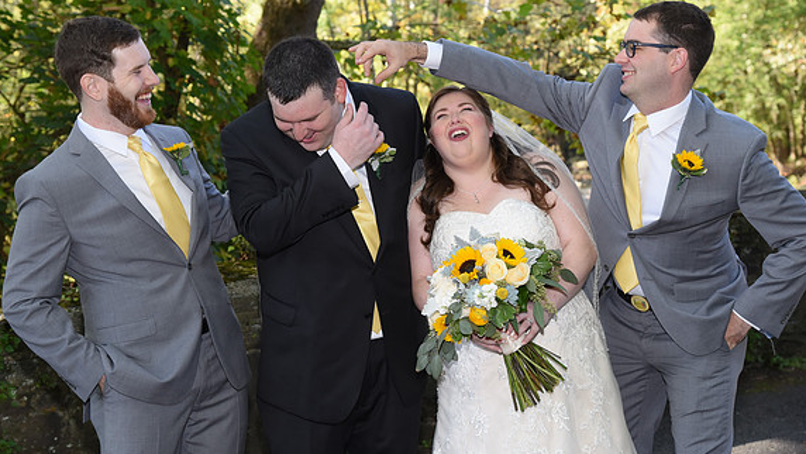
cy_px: 202
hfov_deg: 30.6
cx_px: 399
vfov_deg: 17.5
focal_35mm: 69
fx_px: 1475
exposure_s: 1/200
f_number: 5.6
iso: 640
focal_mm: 65
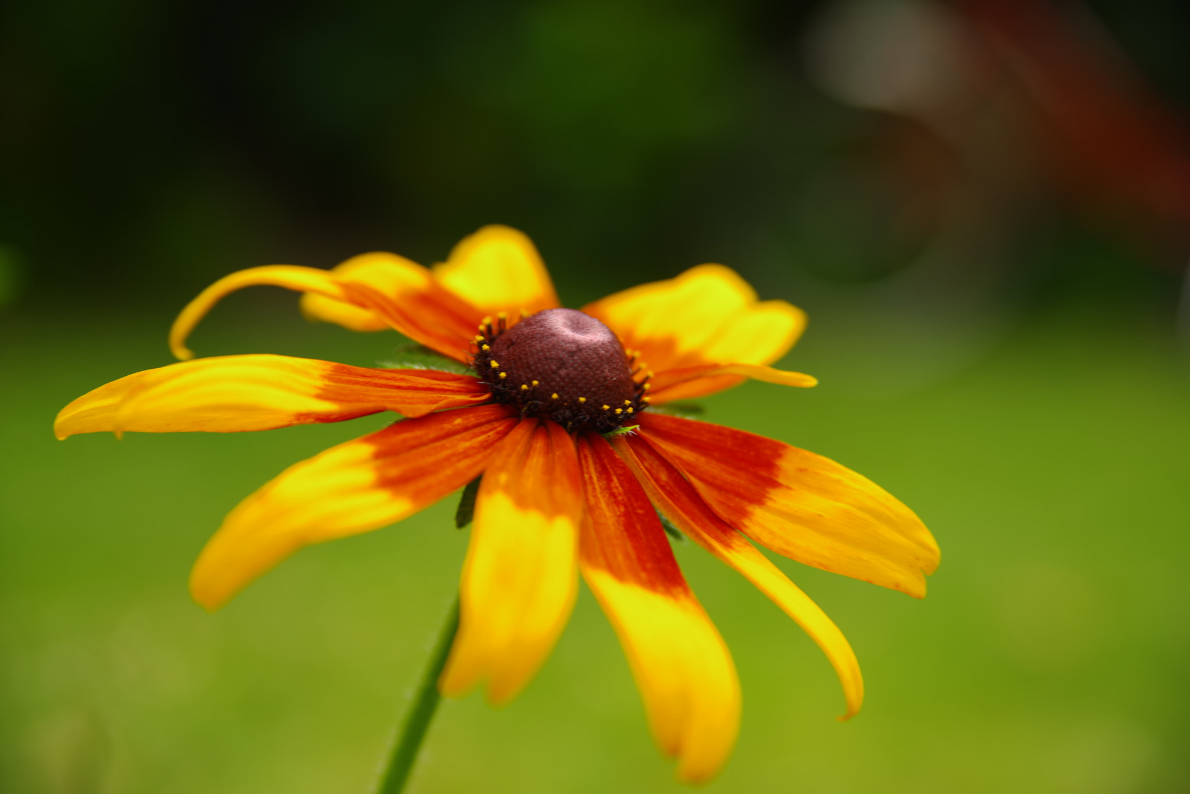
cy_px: 397
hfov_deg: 27.0
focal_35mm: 75
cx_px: 595
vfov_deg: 18.2
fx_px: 2480
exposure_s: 1/60
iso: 100
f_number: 3.5
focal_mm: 75
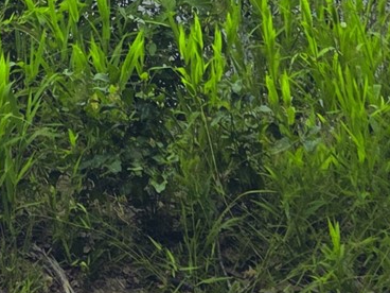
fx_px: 1442
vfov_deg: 9.8
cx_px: -16
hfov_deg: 15.1
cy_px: -478
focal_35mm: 128
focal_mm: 5.4
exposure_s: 1/3850
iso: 80
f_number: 1.8
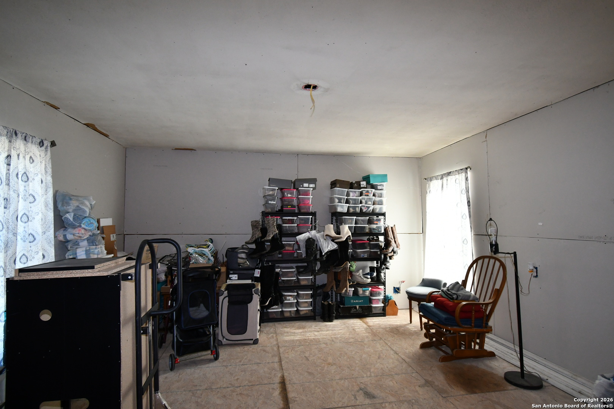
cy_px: 204
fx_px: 324
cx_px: 307
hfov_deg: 86.9
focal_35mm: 19
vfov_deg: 64.6
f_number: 5.6
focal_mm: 13
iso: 1250
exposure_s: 1/125
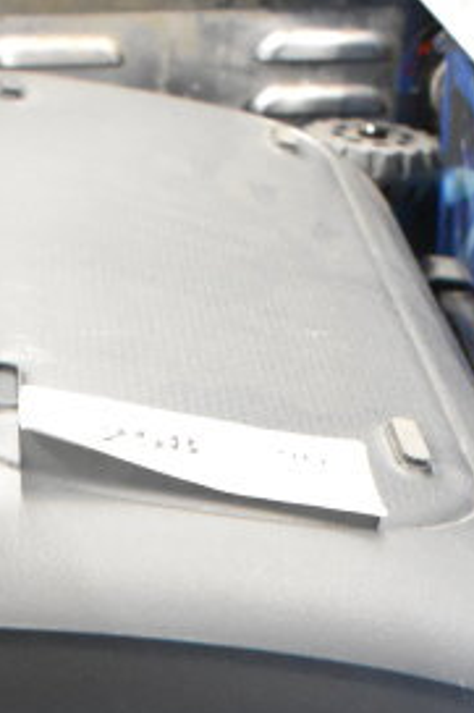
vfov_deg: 17.0
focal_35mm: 111
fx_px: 2195
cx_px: 39
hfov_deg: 12.2
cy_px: 1003
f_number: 3.8
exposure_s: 1/30
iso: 4500
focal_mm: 22
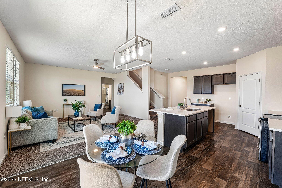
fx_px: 110
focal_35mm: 14
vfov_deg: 81.2
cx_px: 141
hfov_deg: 104.3
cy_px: 94
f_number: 11
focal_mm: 14
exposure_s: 1/3.33
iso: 100
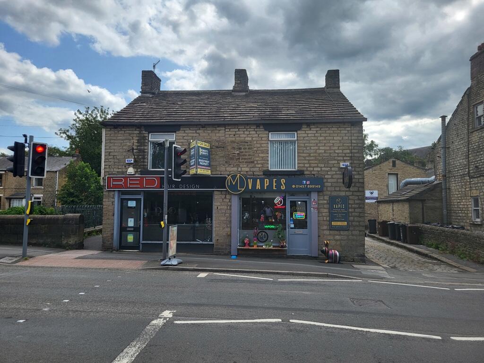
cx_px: 242
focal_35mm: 26
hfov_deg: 67.3
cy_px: 182
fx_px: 364
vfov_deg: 53.1
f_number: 1.8
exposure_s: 1/2222
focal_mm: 5.4
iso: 40
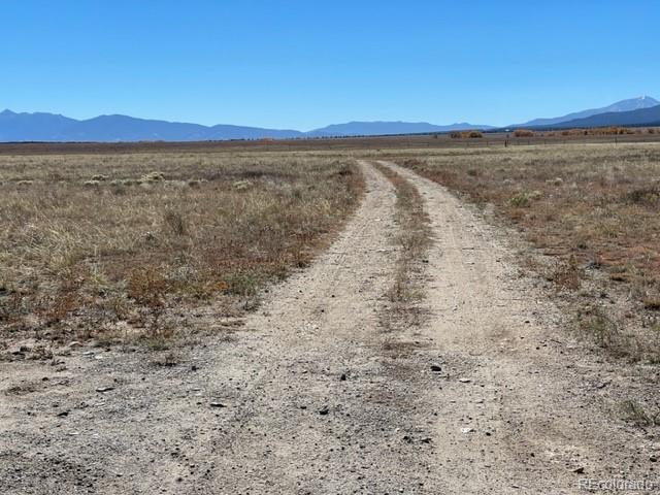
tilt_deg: -4.8
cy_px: 248
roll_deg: -0.4
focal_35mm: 64
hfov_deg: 30.3
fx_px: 1220
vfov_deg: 22.9
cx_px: 330
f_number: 2.2
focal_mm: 7.5
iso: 20
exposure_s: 1/2273
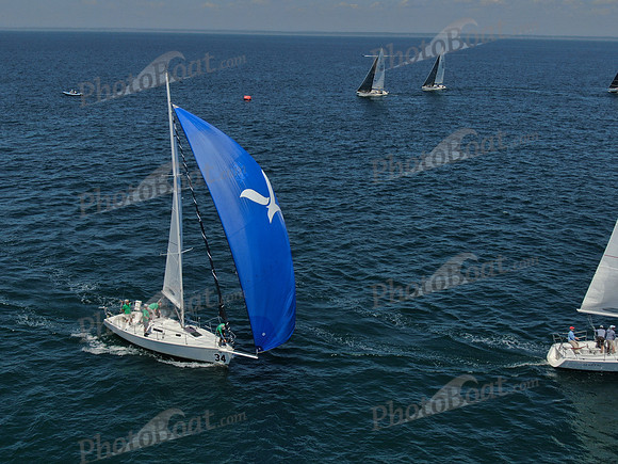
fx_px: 857
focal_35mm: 48
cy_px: 232
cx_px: 309
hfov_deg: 39.7
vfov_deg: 30.3
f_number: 3.8
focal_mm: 8.6
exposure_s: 1/1600
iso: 100
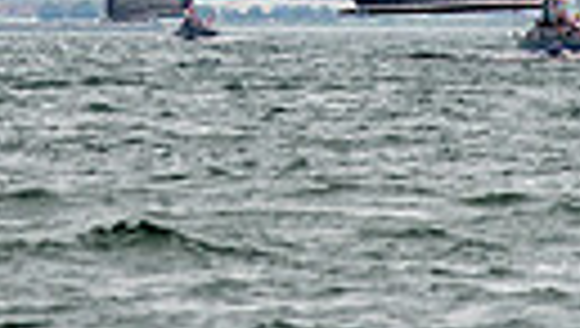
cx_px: -109
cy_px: -344
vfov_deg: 1.3
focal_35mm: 970
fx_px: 14940
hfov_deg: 2.2
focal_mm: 200
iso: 320
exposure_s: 1/1250
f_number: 5.6
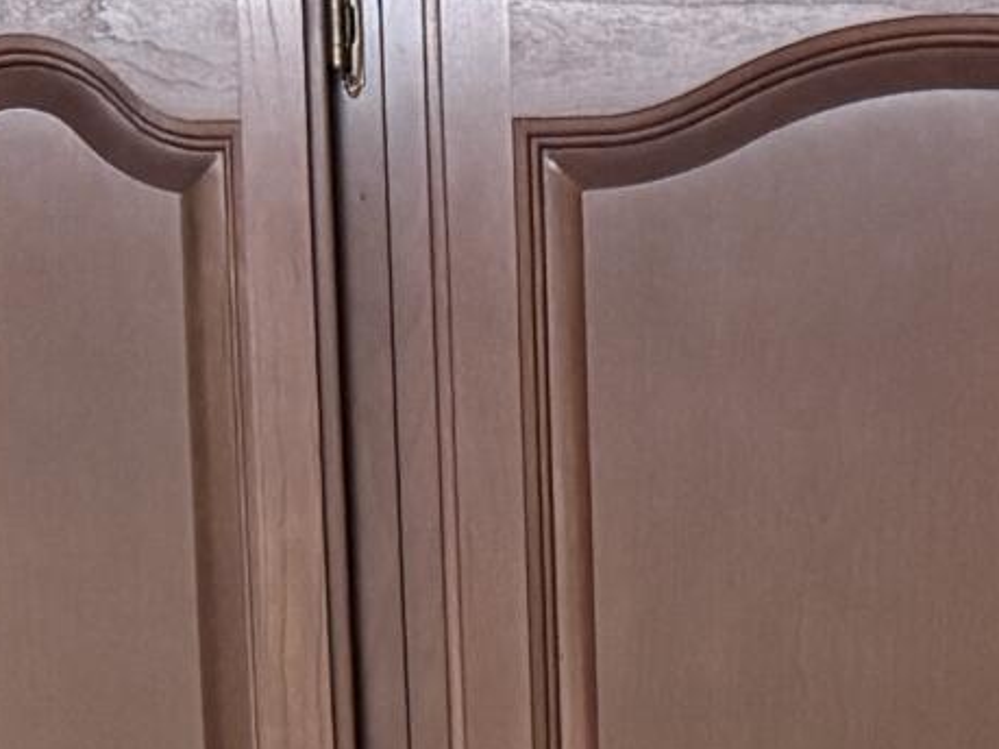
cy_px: 2267
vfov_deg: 8.1
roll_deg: +0.6
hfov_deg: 12.3
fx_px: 4530
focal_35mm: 157
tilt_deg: -15.2
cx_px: 1184
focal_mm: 6.76
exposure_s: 1/60
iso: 320
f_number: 1.78
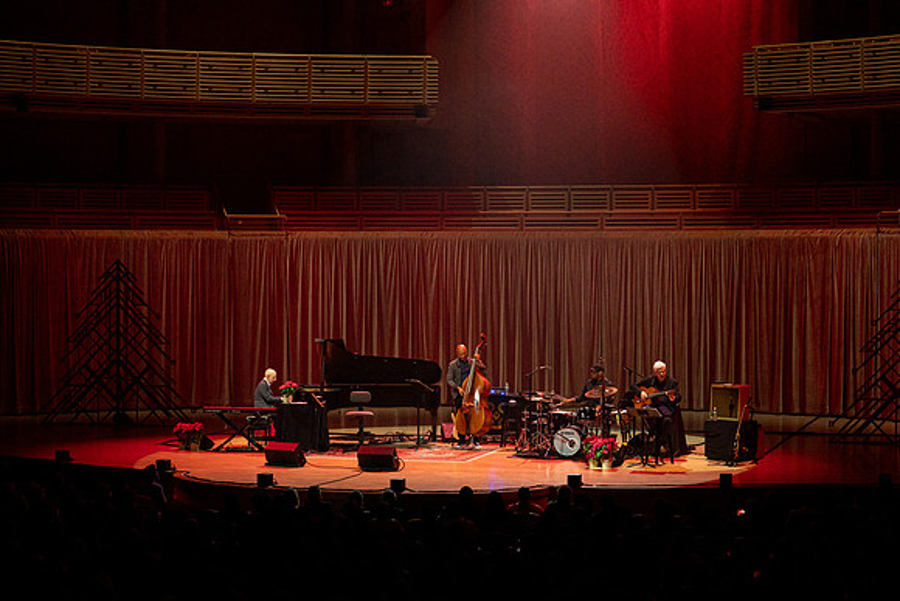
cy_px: 300
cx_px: 450
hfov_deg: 28.8
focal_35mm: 70
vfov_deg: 19.5
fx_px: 1750
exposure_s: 1/250
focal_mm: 70
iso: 2500
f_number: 5.6
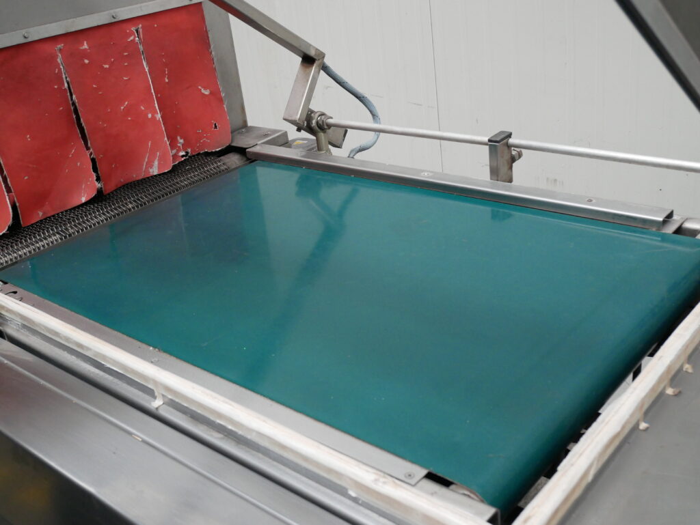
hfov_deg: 46.8
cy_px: 262
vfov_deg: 36.0
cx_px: 350
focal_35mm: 40
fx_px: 809
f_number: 4.6
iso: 1600
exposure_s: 1/60
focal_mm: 20
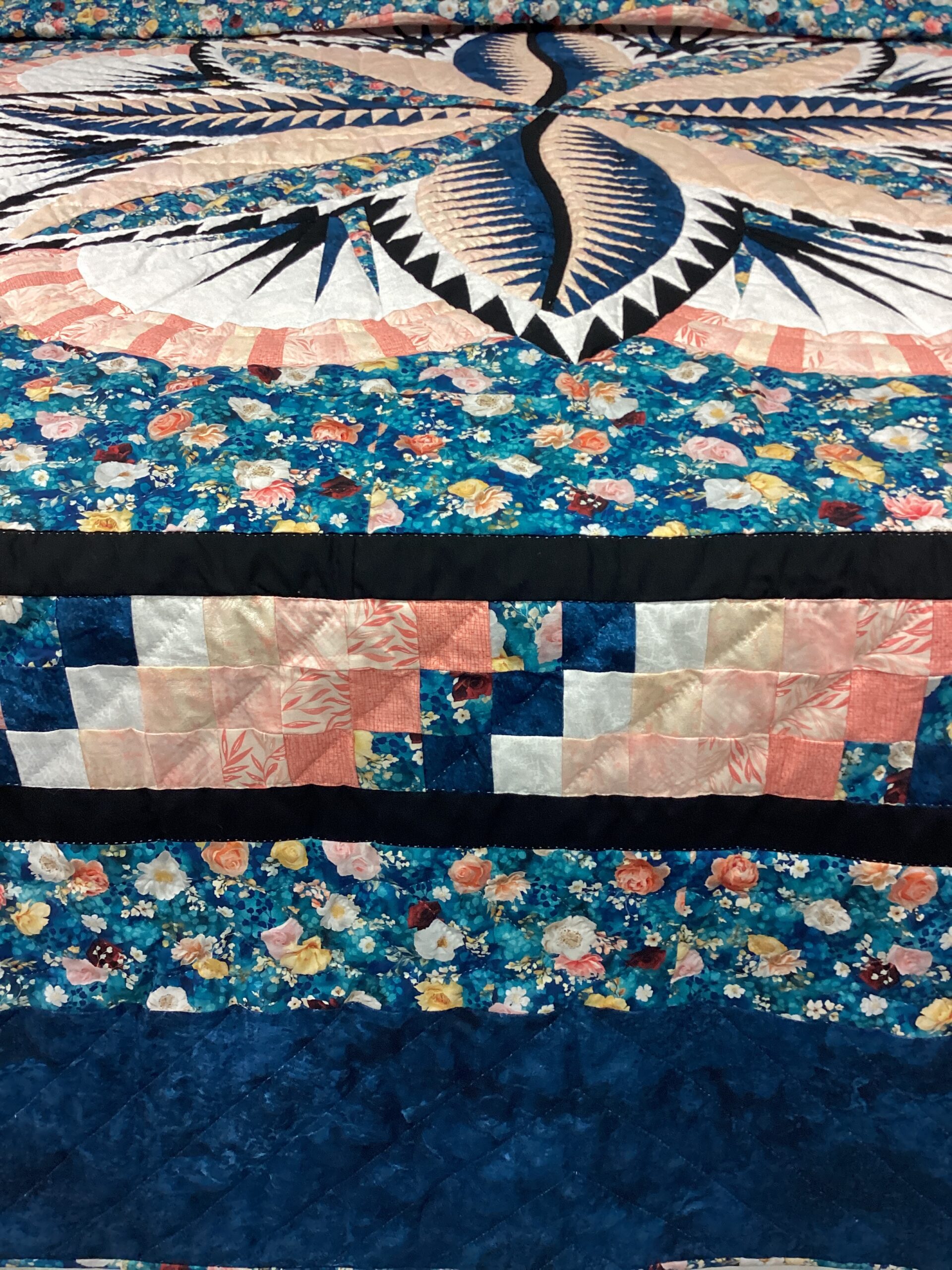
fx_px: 1137
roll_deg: -0.1
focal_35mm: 31
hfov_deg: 45.4
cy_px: 635
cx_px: 476
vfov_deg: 58.4
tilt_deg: -35.5
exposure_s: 1/60
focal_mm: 3.3
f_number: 2.4
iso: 125
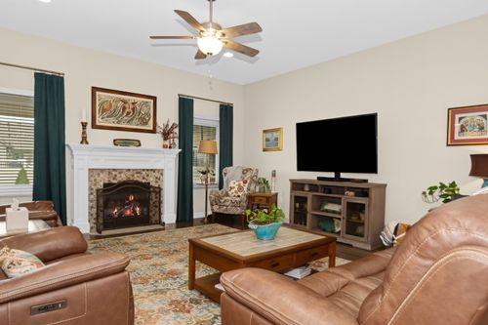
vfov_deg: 57.2
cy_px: 162
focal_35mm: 22
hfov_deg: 78.6
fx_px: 298
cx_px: 244
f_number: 8
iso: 400
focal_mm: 15
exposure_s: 1/80
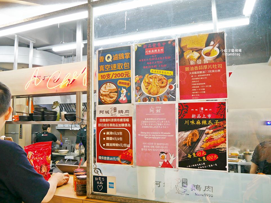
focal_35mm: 29
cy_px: 102
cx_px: 132
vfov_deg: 48.2
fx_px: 227
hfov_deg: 61.7
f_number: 3.5
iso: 200
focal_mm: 14
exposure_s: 1/125
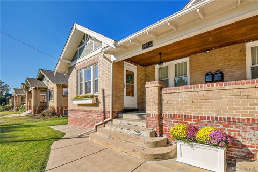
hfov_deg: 100.4
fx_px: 107
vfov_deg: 77.3
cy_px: 86
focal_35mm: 15
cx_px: 129
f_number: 8
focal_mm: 15
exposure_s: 1/400
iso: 400
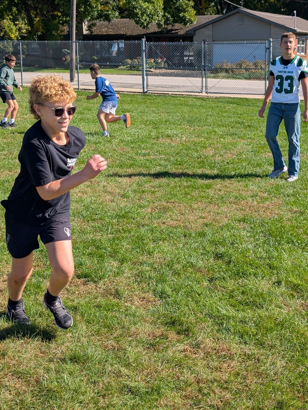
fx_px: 580
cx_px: 154
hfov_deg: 29.7
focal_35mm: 49
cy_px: 205
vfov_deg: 38.9
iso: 26
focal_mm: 6.9
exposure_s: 1/1244
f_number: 1.68
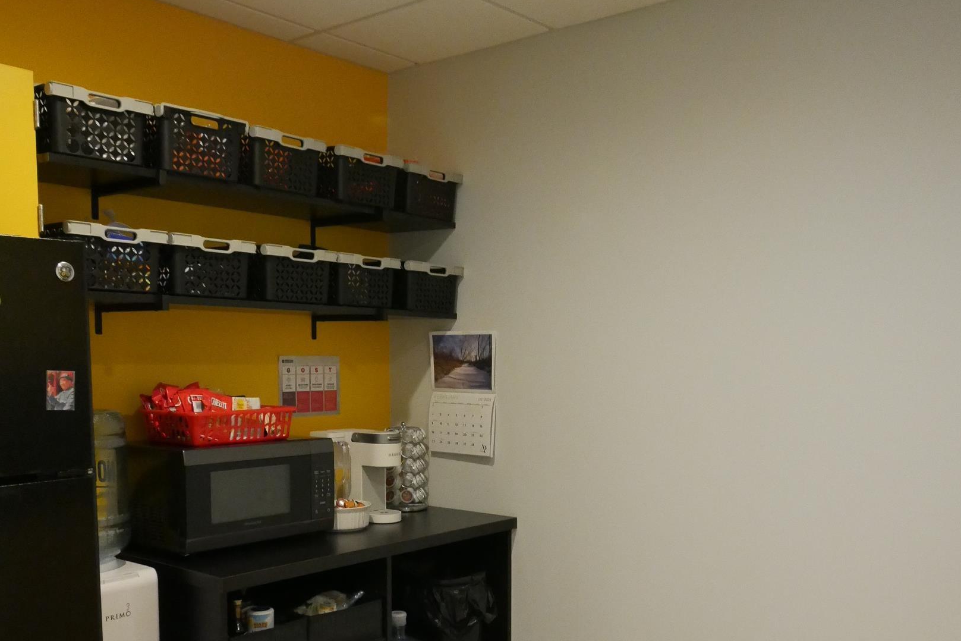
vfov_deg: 34.6
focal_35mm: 38
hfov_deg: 50.7
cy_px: 441
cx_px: 496
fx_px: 1014
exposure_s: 1/60
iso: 3200
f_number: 4
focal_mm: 13
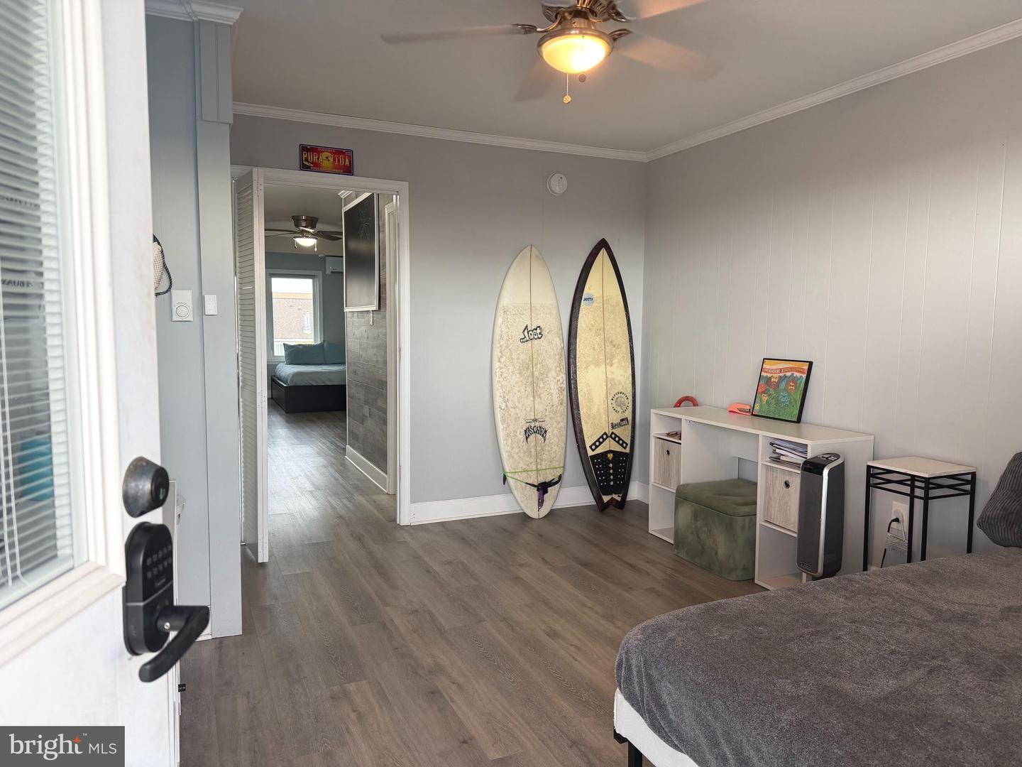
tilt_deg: -4.6
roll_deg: -0.7
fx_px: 709
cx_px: 511
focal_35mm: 24
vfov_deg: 56.8
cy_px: 384
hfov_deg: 71.6
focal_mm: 6.76
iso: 200
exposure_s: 1/121
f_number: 1.78
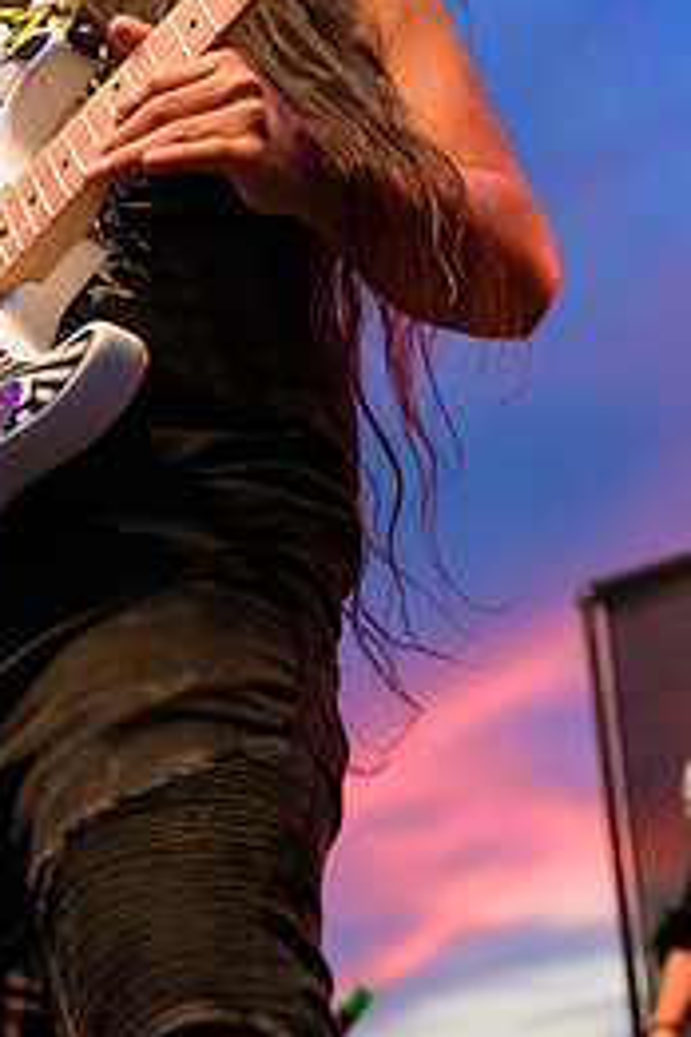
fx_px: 3426
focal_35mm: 119
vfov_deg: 17.0
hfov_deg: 11.5
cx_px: 111
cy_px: 155
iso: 3200
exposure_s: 1/400
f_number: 3.2
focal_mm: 46
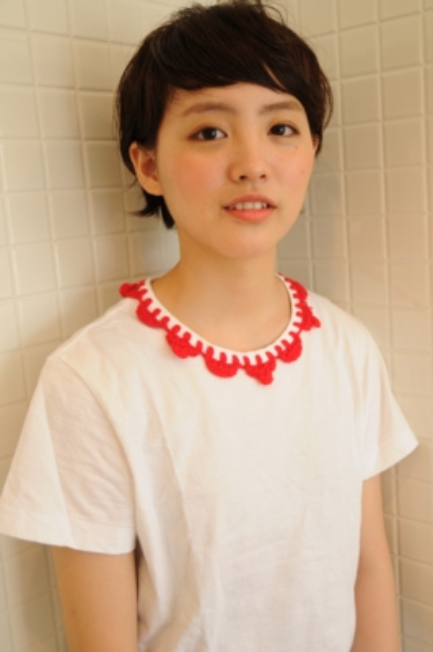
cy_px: 326
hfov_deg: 30.8
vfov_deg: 45.0
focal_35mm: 44
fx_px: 786
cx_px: 216
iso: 200
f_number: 3.8
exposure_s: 1/50
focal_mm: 29
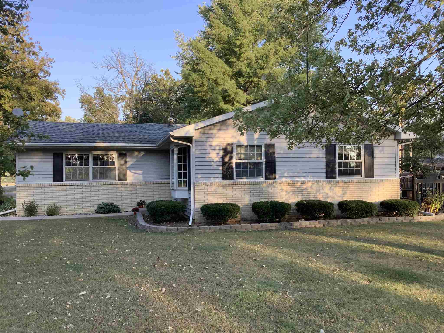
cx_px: 222
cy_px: 166
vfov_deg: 45.4
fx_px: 398
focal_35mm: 31
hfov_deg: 58.4
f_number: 2.4
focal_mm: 3.3
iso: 25
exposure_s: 1/129
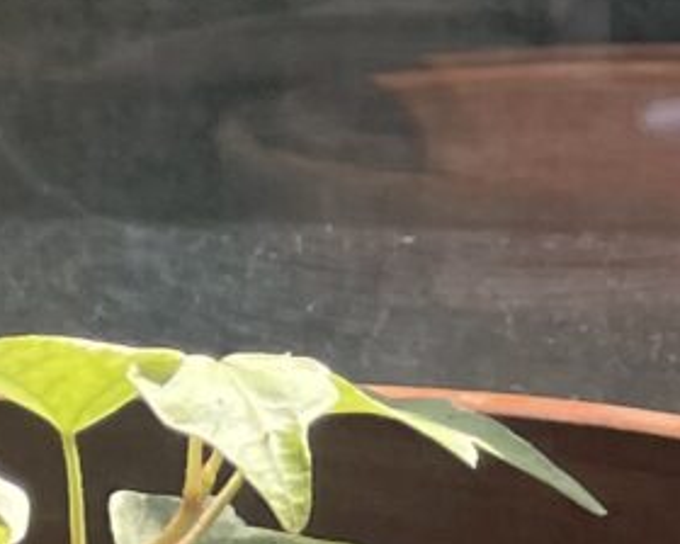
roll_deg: -1.0
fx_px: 4669
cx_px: 1695
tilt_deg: -11.4
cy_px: 605
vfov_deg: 6.6
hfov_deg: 7.7
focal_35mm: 232
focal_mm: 4.2
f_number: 1.6
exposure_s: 1/518
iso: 32
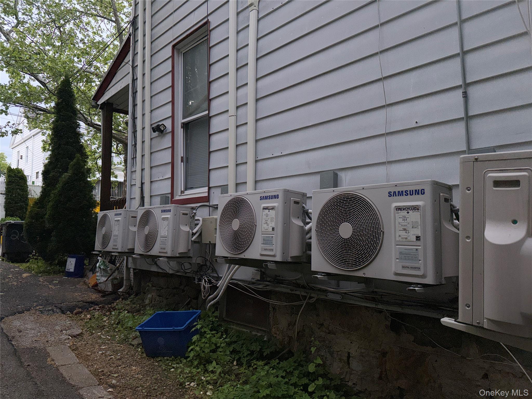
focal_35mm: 24
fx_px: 369
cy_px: 200
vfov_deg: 56.8
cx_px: 266
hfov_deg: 71.6
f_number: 1.78
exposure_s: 1/4292
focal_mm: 6.76
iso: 50
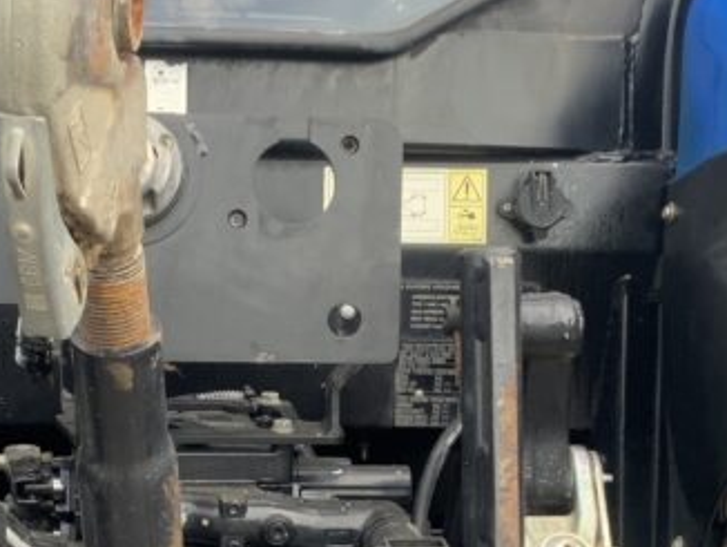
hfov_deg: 21.5
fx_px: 1913
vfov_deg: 16.0
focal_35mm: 91
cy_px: 518
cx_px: 250
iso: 16
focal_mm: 3
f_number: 1.8
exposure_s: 1/149
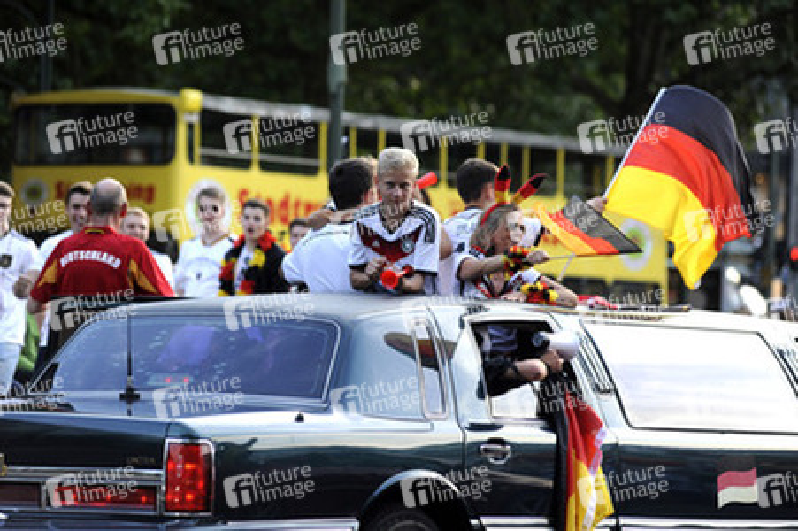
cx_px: 399
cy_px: 266
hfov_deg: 11.1
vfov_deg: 7.4
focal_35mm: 185
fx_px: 4098
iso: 1000
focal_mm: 185
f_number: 4.5
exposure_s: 1/400
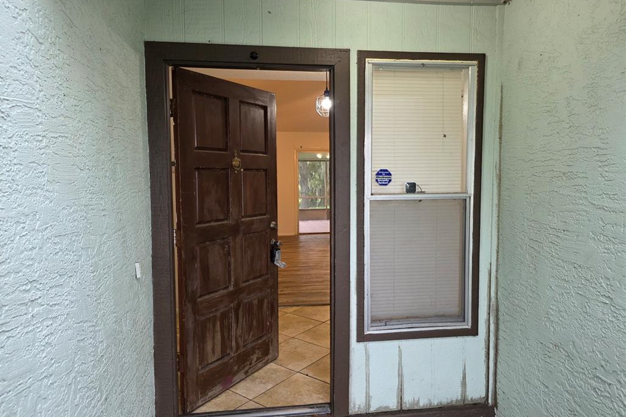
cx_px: 313
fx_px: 417
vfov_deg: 53.1
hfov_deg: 73.8
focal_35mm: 24
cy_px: 211
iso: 320
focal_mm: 6.3
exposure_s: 1/120
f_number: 1.7
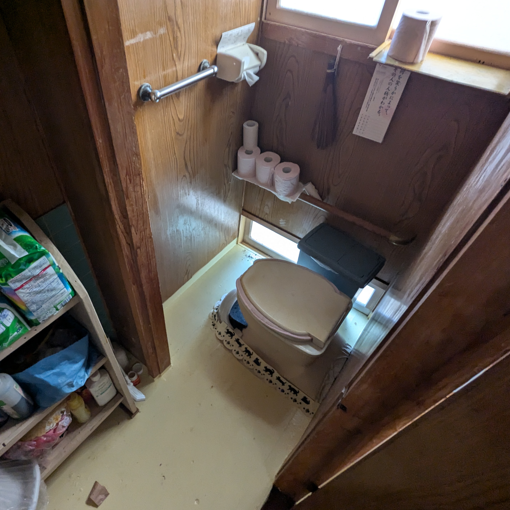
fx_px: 333
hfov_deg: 74.4
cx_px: 220
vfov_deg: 74.8
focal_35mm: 20
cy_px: 258
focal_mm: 2.35
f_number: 2.2
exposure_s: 1/24
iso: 238
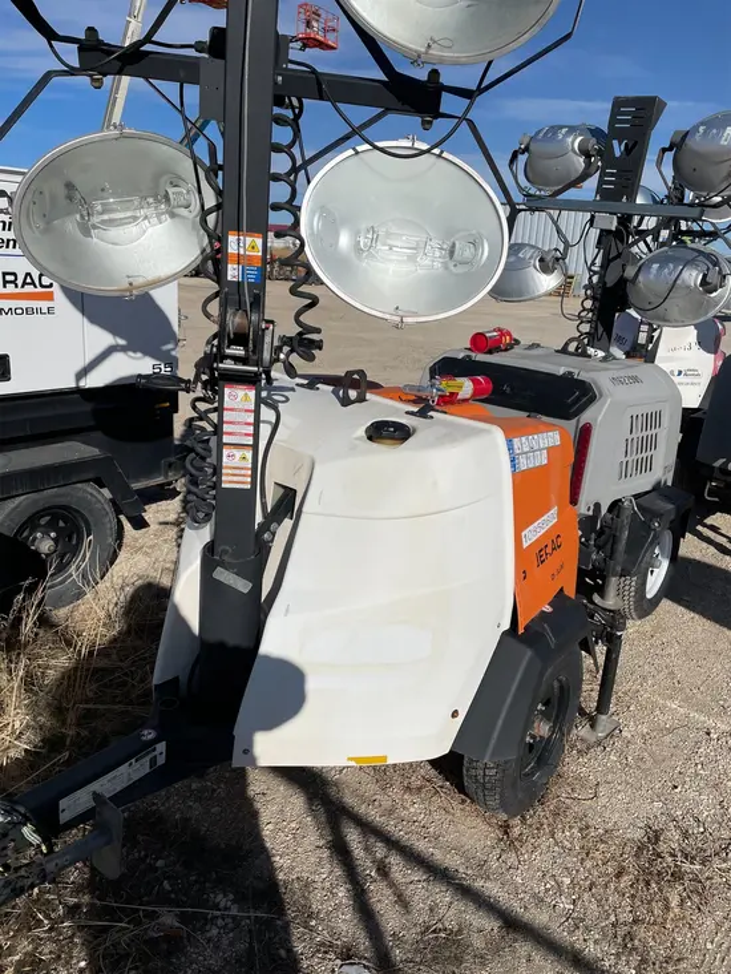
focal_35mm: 26
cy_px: 487
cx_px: 366
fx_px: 732
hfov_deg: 53.1
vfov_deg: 67.3
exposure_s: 1/11905
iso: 32
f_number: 1.6
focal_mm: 4.2
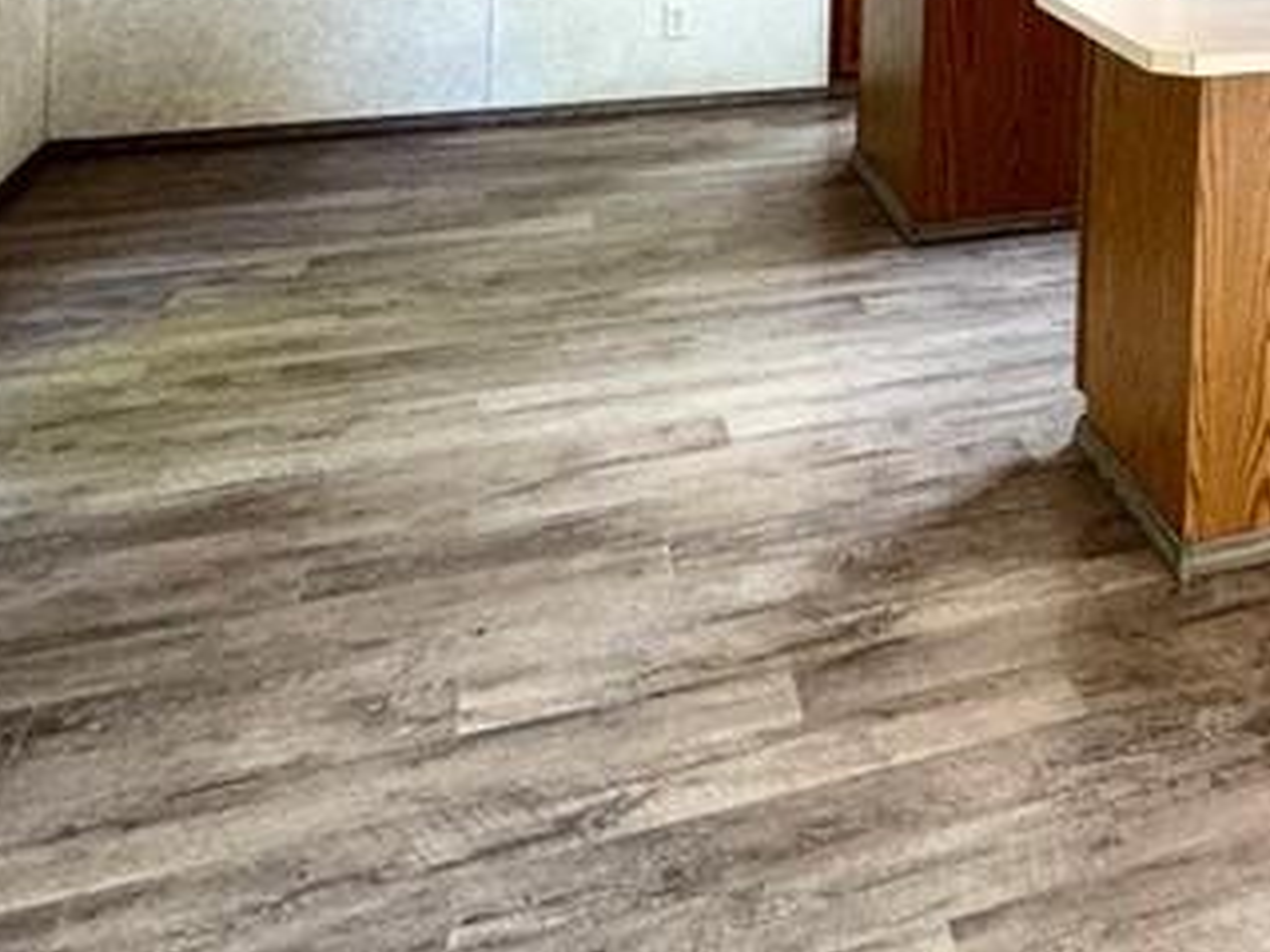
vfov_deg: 27.4
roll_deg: -1.6
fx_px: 1650
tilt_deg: -1.1
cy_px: -255
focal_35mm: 45
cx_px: 1370
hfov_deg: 36.2
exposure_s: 1/60
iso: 160
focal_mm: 2.22
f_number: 2.2
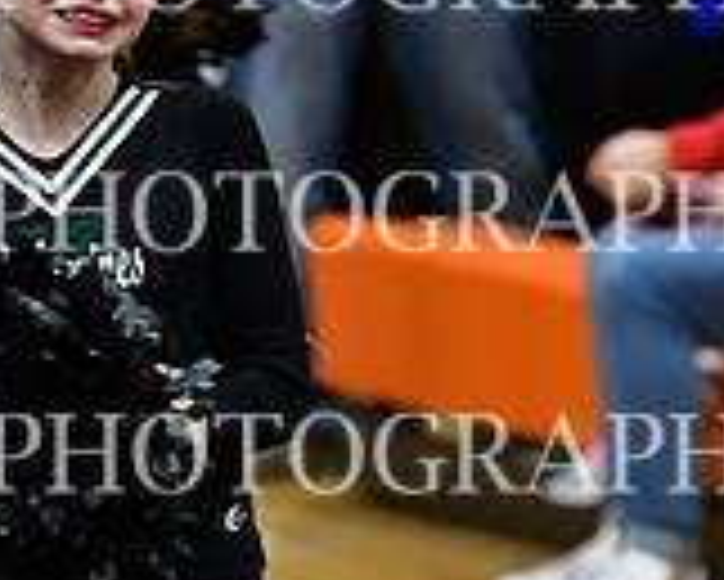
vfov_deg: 1.7
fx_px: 19618
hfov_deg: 2.1
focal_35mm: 915
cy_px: 333
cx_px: -47
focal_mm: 180
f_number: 3.5
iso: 4000
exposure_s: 1/500
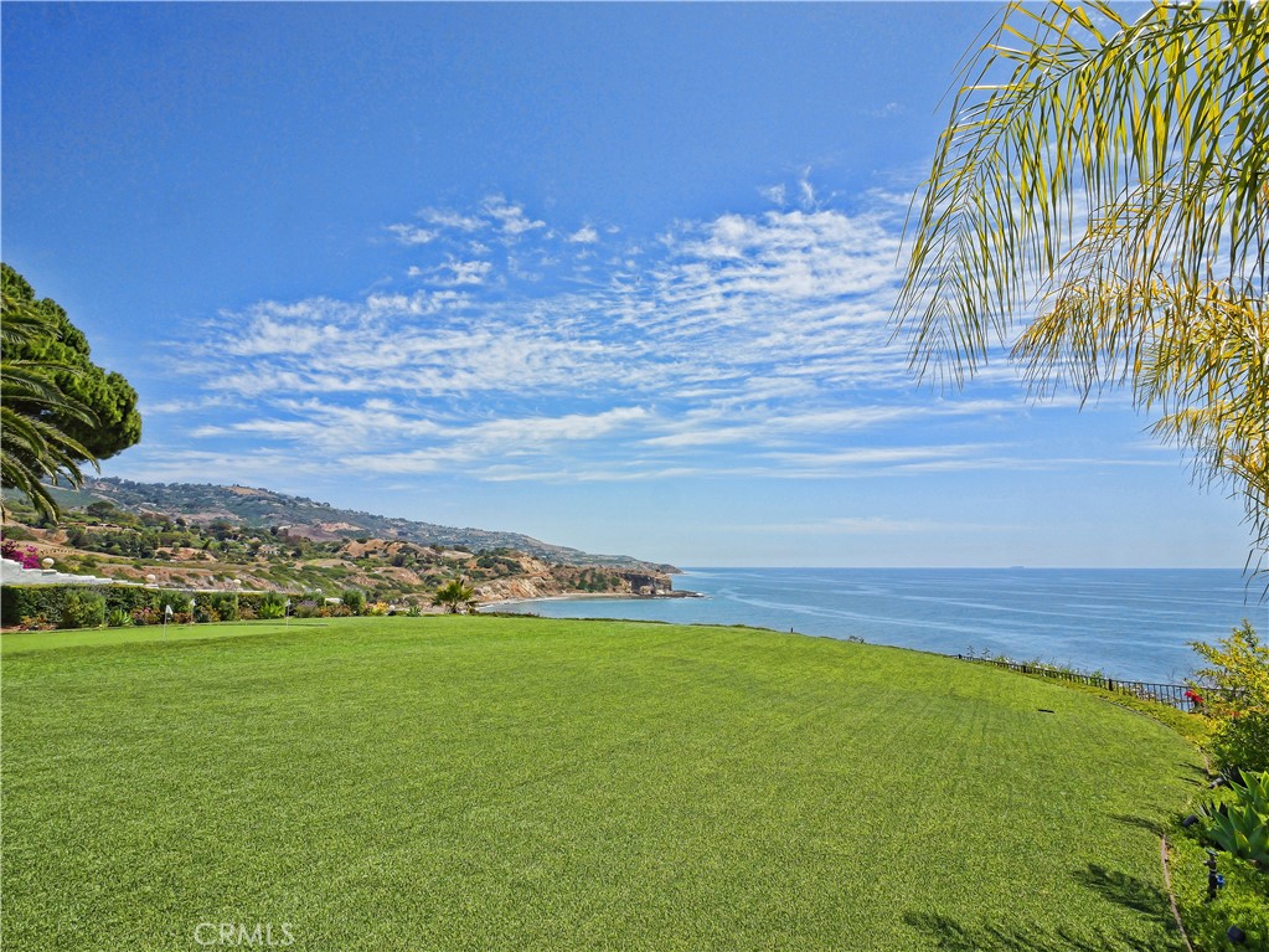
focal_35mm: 18
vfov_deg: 71.6
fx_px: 660
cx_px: 634
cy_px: 476
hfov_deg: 87.8
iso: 200
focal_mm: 9
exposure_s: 1/200
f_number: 14
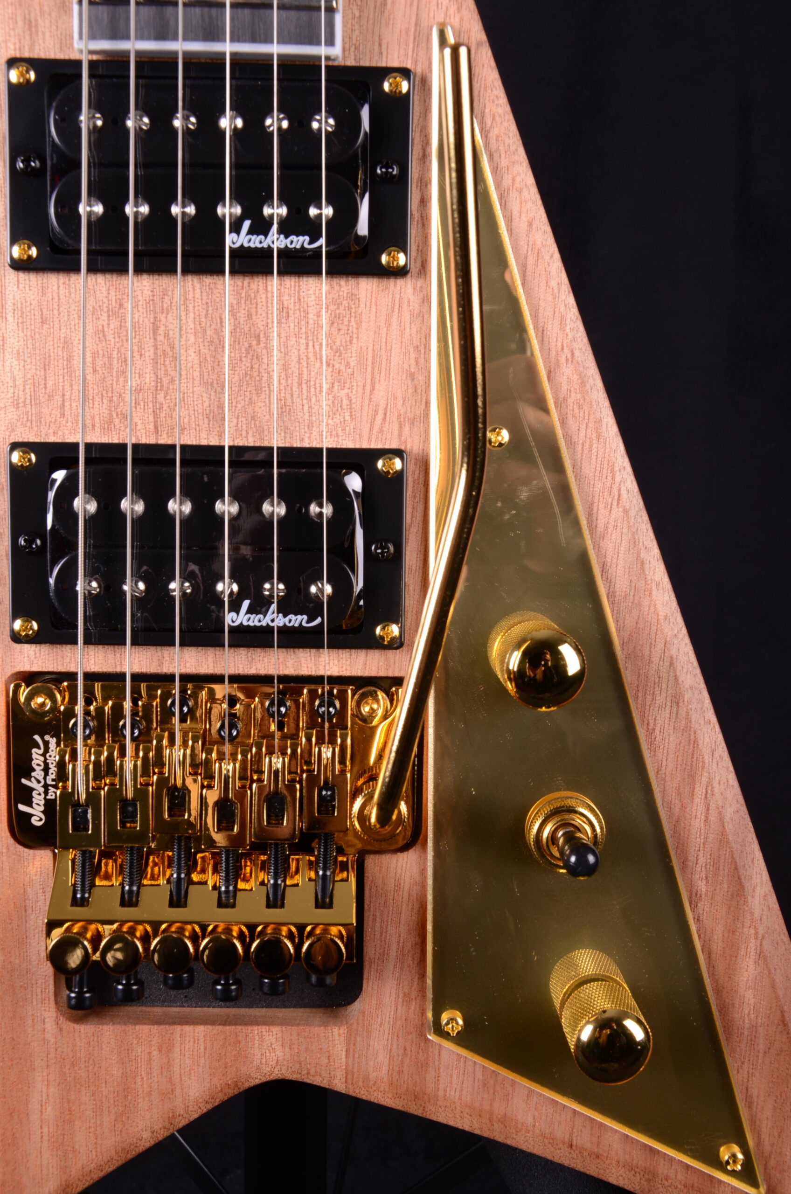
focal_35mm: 39
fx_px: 1291
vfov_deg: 49.6
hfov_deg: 34.1
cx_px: 396
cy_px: 597
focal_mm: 26
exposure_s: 1/200
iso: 200
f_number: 13
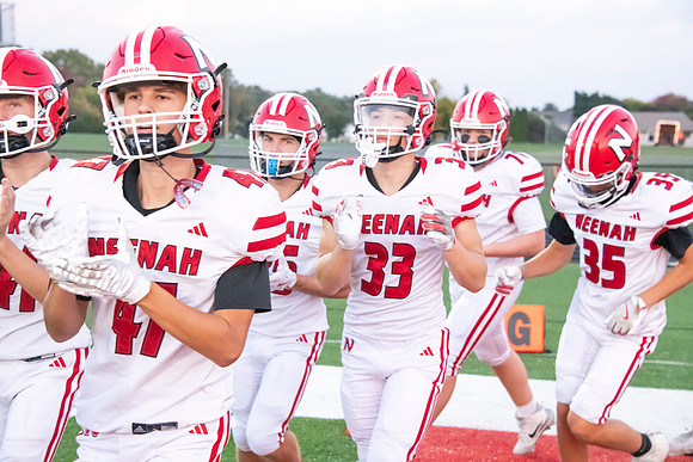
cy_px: 231
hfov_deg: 24.8
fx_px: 1579
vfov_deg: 16.7
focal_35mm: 82
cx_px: 346
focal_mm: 82
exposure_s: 1/640
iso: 10000
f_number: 7.1
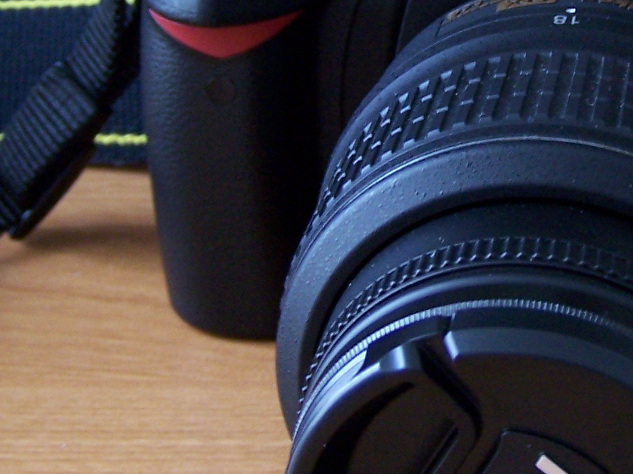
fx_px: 1865
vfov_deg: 14.4
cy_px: 92
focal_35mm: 102
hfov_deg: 19.0
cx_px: 528
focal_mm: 6.3
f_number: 2.8
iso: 140
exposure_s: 1/8
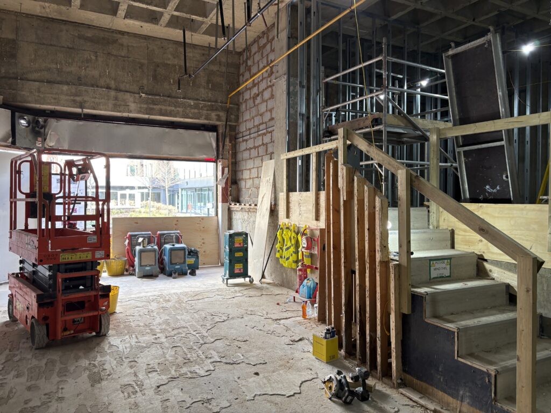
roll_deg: +0.0
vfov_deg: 53.1
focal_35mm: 26
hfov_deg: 67.3
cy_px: 206
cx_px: 276
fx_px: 414
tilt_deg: +0.5
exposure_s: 1/50
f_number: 1.6
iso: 80
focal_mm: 5.96
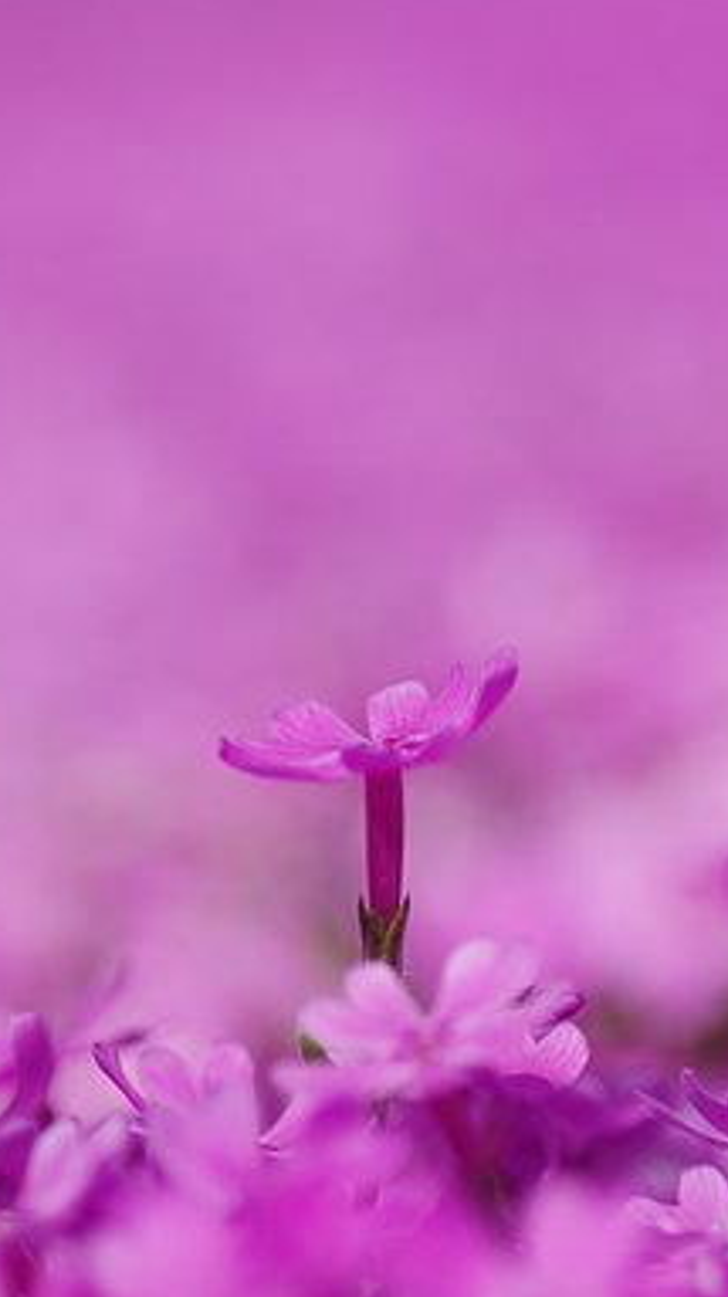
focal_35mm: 210
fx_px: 7218
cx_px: 367
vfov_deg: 10.3
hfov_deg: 5.8
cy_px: 850
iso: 200
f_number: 2.8
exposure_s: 1/4000
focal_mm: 100
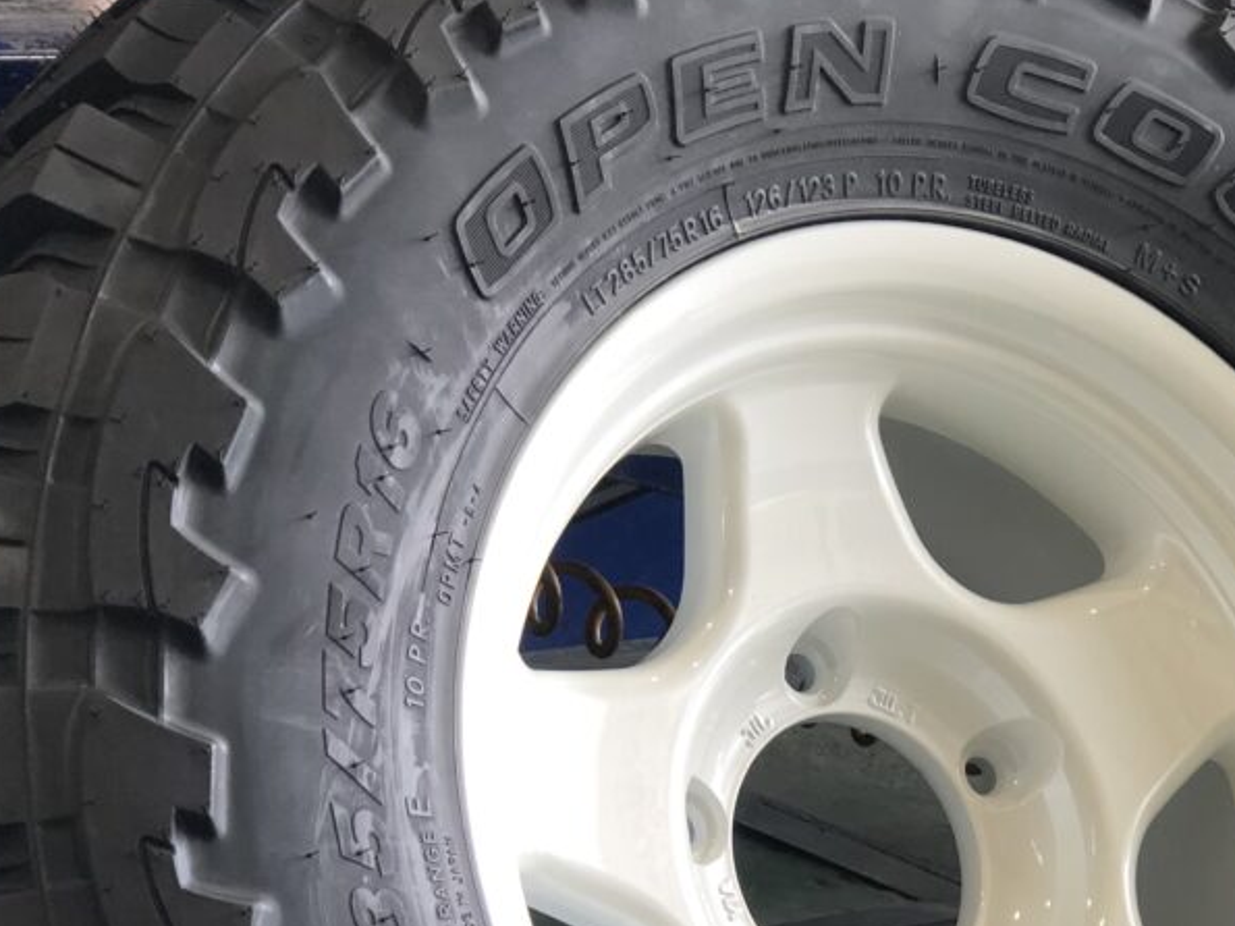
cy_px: 810
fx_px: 4102
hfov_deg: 17.1
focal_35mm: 115
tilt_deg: -16.4
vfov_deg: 12.8
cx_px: 851
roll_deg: -3.7
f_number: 2.8
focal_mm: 6.6
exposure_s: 1/30
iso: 32
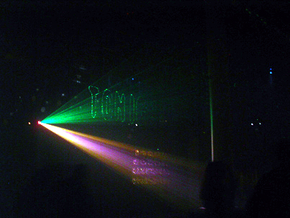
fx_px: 318
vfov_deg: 37.7
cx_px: 145
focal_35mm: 38
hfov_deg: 49.0
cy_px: 109
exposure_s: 1/3
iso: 200
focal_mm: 7.8
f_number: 2.8
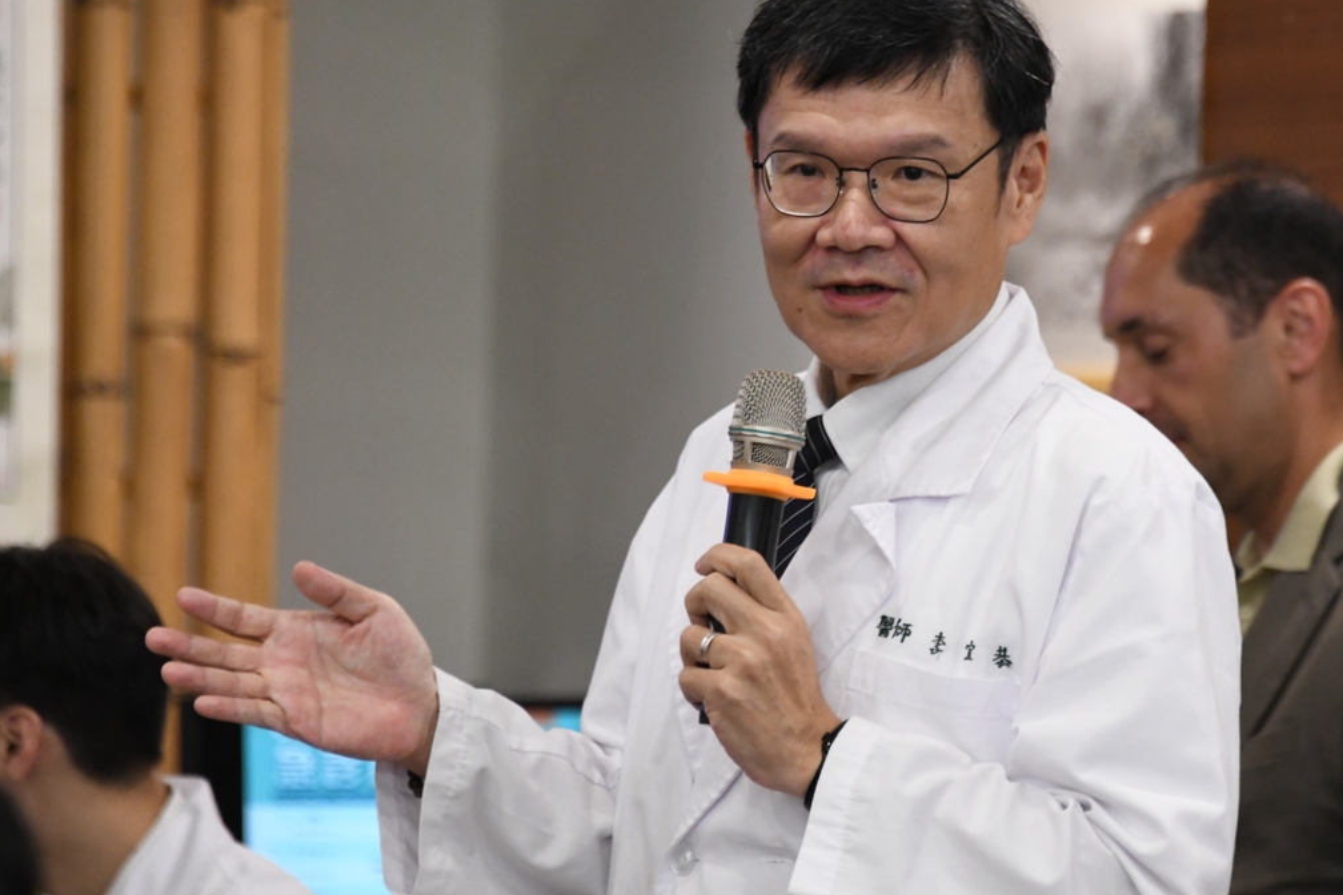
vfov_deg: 3.8
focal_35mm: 365
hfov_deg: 5.6
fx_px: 13615
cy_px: 300
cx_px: 754
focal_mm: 230
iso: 4000
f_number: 5.6
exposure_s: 1/100
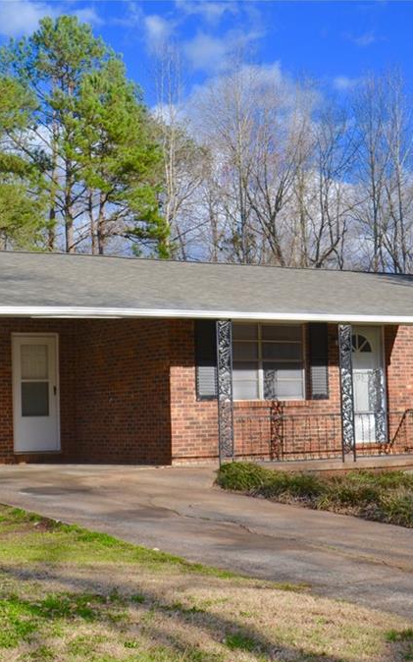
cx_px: 249
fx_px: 1171
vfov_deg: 31.5
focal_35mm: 65
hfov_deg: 20.0
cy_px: 334
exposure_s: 1/200
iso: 100
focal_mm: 28
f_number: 7.1
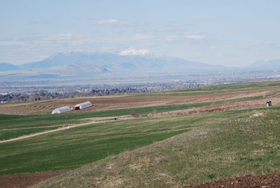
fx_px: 1496
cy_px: 96
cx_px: 199
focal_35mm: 192
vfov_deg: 7.2
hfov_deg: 10.7
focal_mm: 80
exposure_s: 1/500
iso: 100
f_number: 5.6
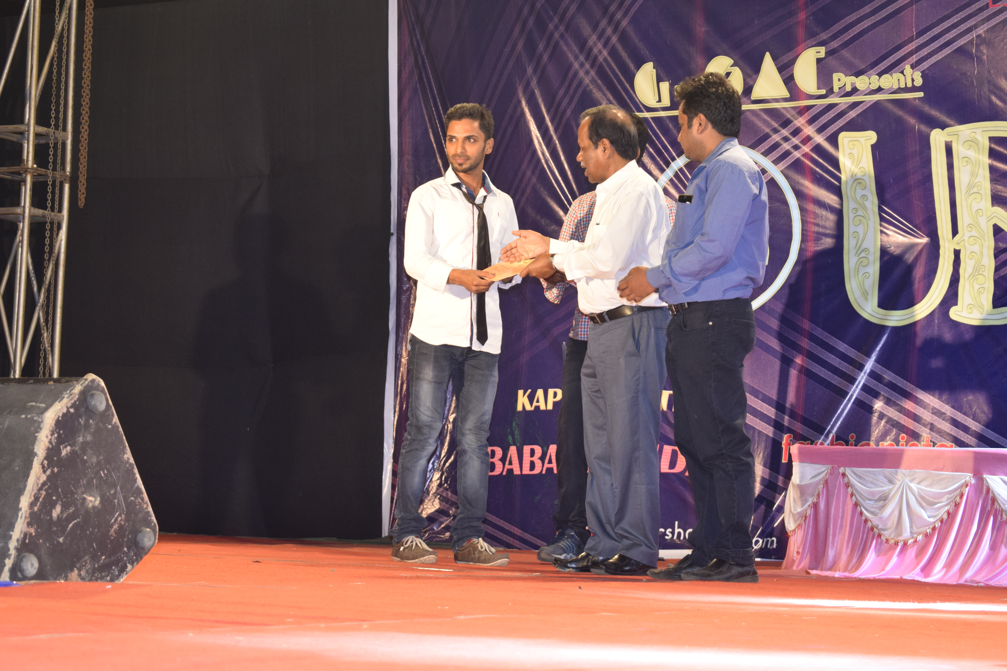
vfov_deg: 16.6
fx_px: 2308
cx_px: 504
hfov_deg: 24.6
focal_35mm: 82
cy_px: 336
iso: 1000
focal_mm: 55
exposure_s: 1/60
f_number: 5.6
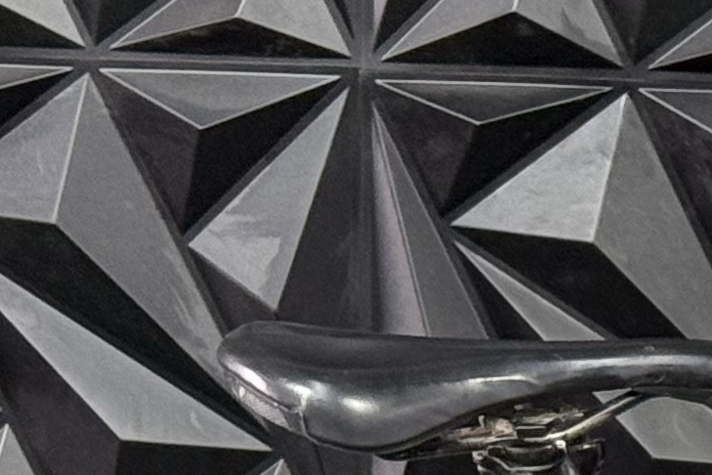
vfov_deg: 4.9
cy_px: 849
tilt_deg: -11.0
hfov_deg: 7.3
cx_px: 1112
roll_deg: -2.6
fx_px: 5458
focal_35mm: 276
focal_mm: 6.76
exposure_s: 1/60
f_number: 1.78
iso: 125
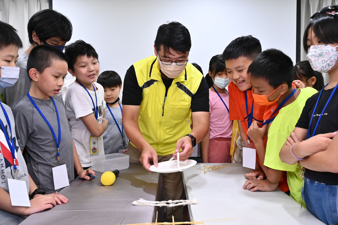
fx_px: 314
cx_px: 169
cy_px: 112
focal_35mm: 34
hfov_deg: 56.5
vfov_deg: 39.4
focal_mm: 33.5
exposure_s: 1/100
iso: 2000
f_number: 5.6
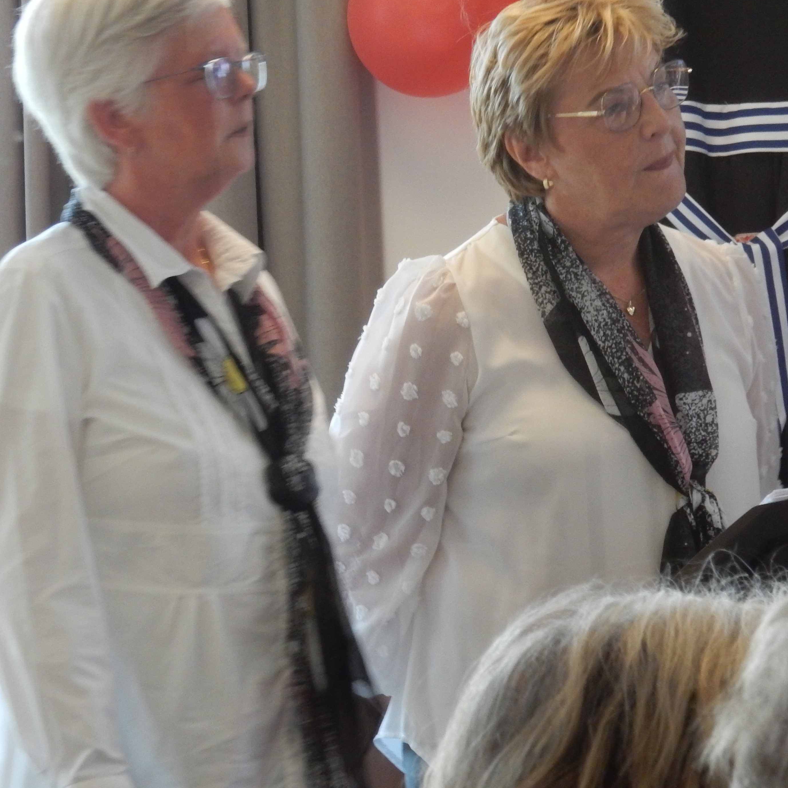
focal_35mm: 206
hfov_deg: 8.5
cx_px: 500
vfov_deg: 8.5
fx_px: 5305
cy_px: 294
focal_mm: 24.7
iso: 400
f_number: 6
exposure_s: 1/25
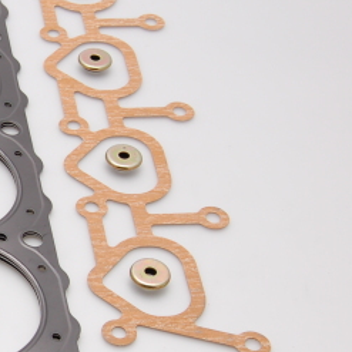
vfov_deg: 16.2
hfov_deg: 15.2
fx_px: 1231
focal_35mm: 107
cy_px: 246
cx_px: -154
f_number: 7.1
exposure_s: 1/125
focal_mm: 26
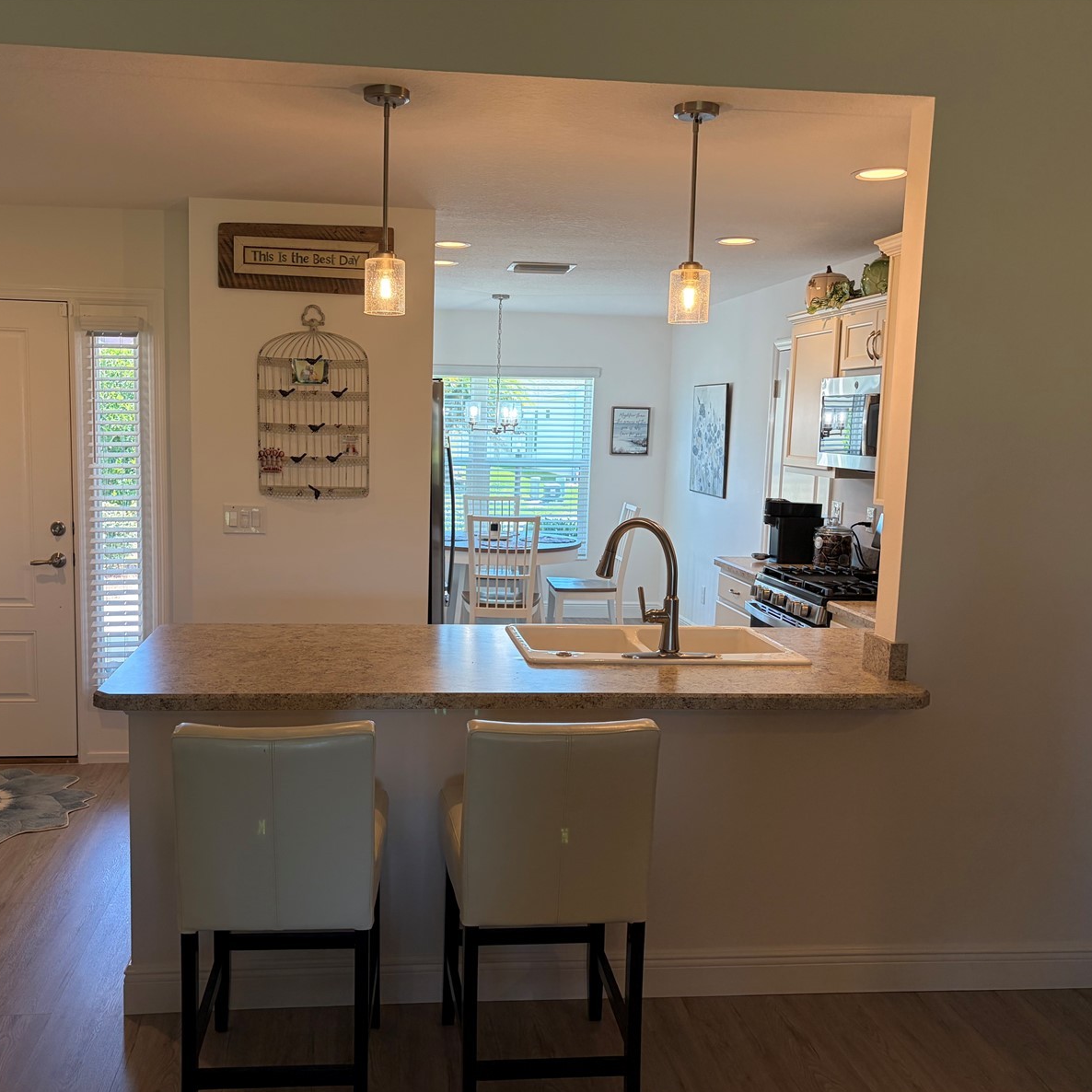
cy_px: 548
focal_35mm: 31
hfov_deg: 52.4
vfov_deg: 52.5
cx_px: 472
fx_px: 1106
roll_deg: -0.8
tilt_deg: -6.7
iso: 125
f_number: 1.6
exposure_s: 1/153
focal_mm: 5.96
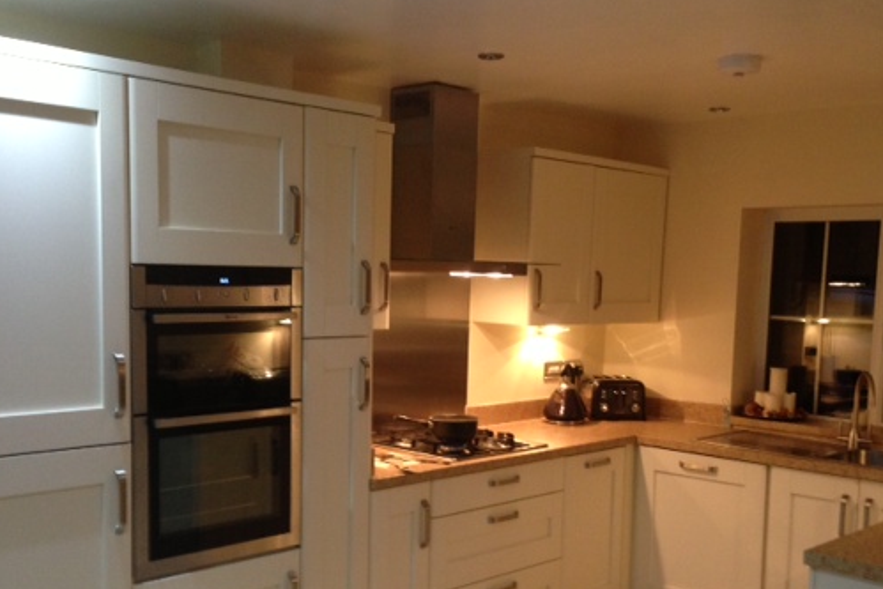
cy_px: 384
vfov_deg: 30.3
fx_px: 1079
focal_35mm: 44
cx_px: 419
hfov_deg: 44.5
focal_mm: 4.13
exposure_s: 1/20
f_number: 2.4
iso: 160
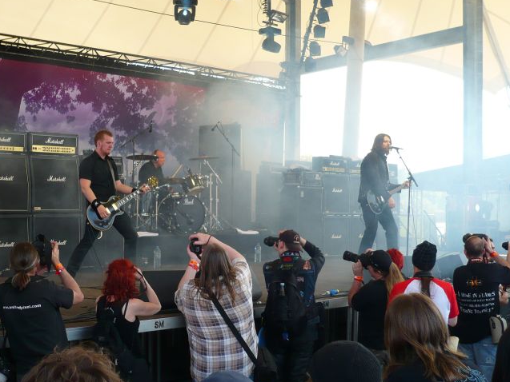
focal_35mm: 54
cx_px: 210
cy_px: 197
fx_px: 796
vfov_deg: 27.0
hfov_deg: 35.4
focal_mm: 7
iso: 100
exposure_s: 1/160
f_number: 3.4
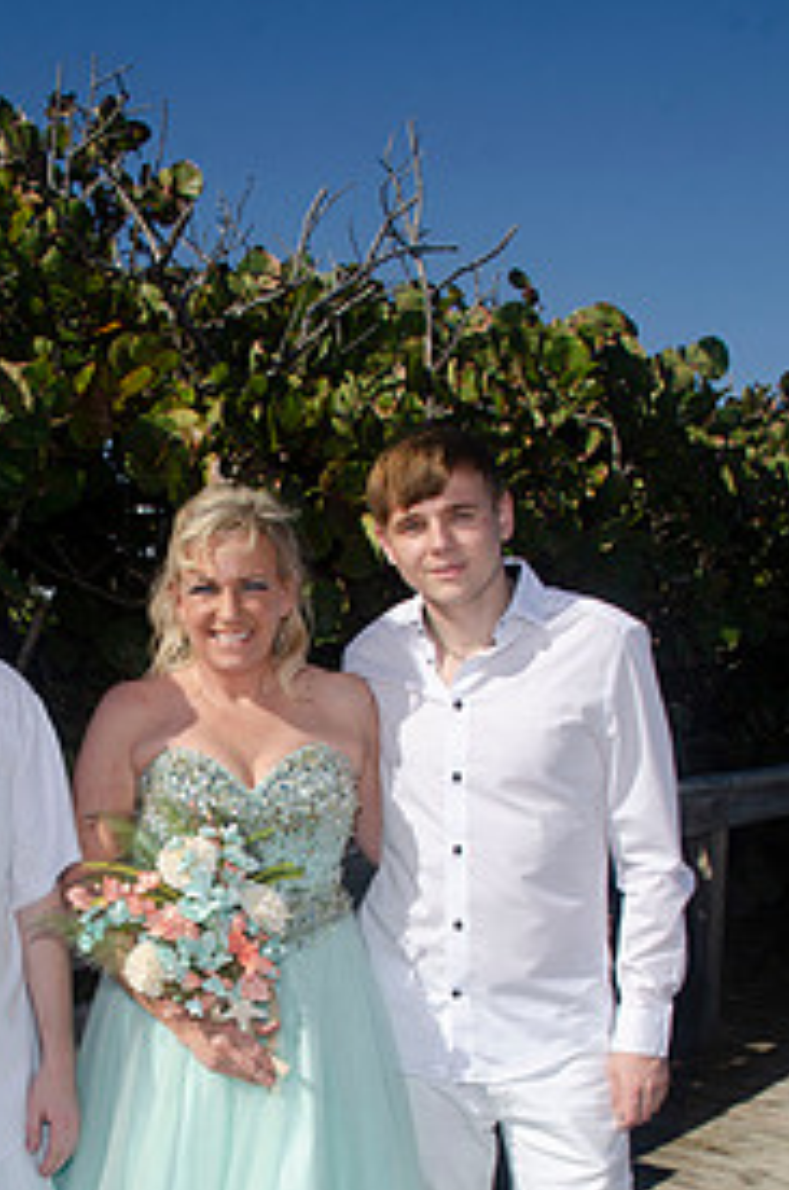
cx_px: 198
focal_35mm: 44
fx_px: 1452
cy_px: 953
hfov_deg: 29.9
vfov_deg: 42.6
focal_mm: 18
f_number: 10
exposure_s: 1/250
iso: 100
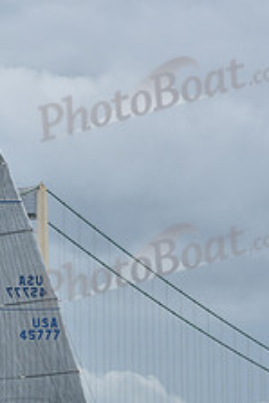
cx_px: -55
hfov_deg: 5.4
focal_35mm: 255
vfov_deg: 8.0
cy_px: 381
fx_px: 2853
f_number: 9
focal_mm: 98
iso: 250
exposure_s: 1/800
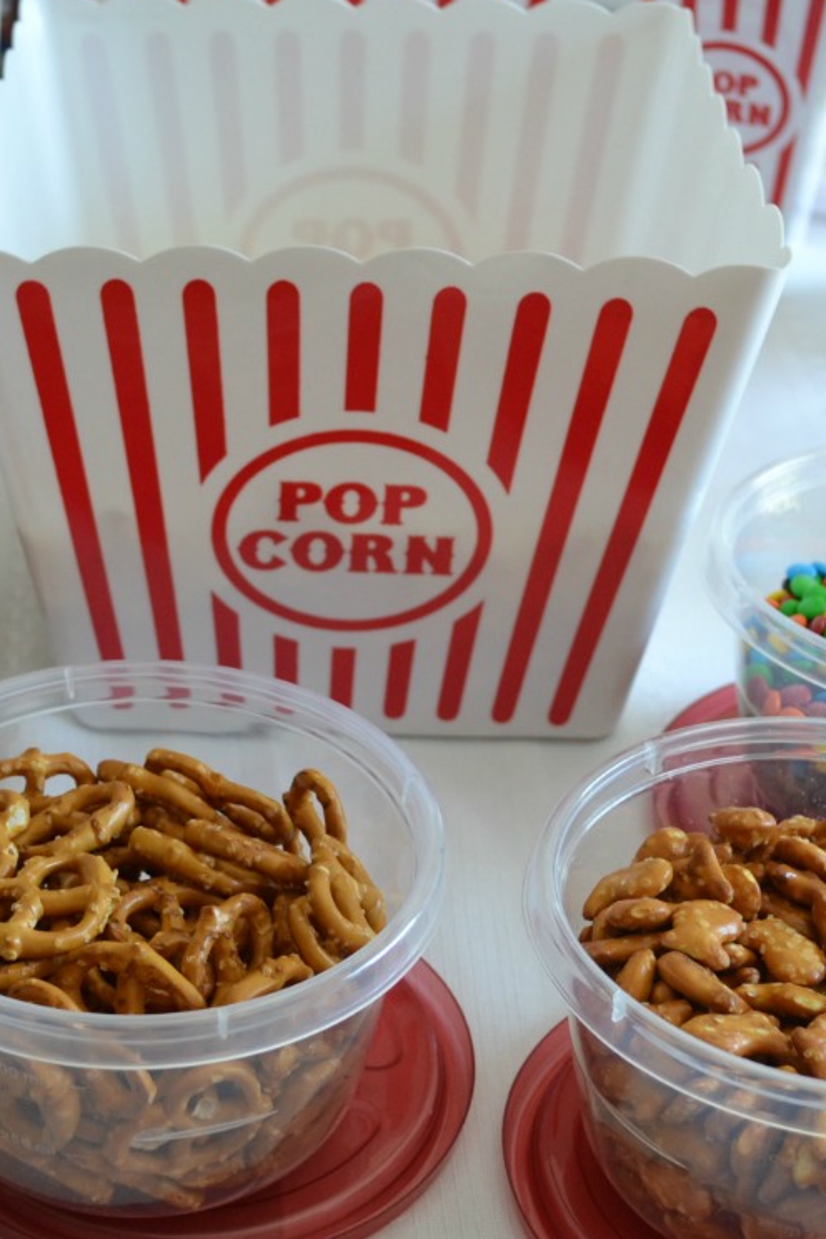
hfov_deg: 19.1
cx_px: 291
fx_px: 2443
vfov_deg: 28.4
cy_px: 652
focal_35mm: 71
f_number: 4
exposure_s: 1/60
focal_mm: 22
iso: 400
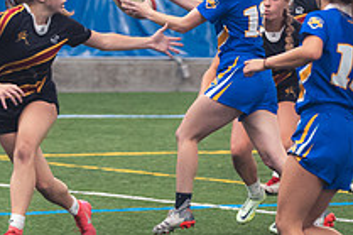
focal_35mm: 395
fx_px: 3870
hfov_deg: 5.2
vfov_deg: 3.5
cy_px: 71
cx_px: 172
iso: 2500
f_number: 2.8
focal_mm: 95
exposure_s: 1/320
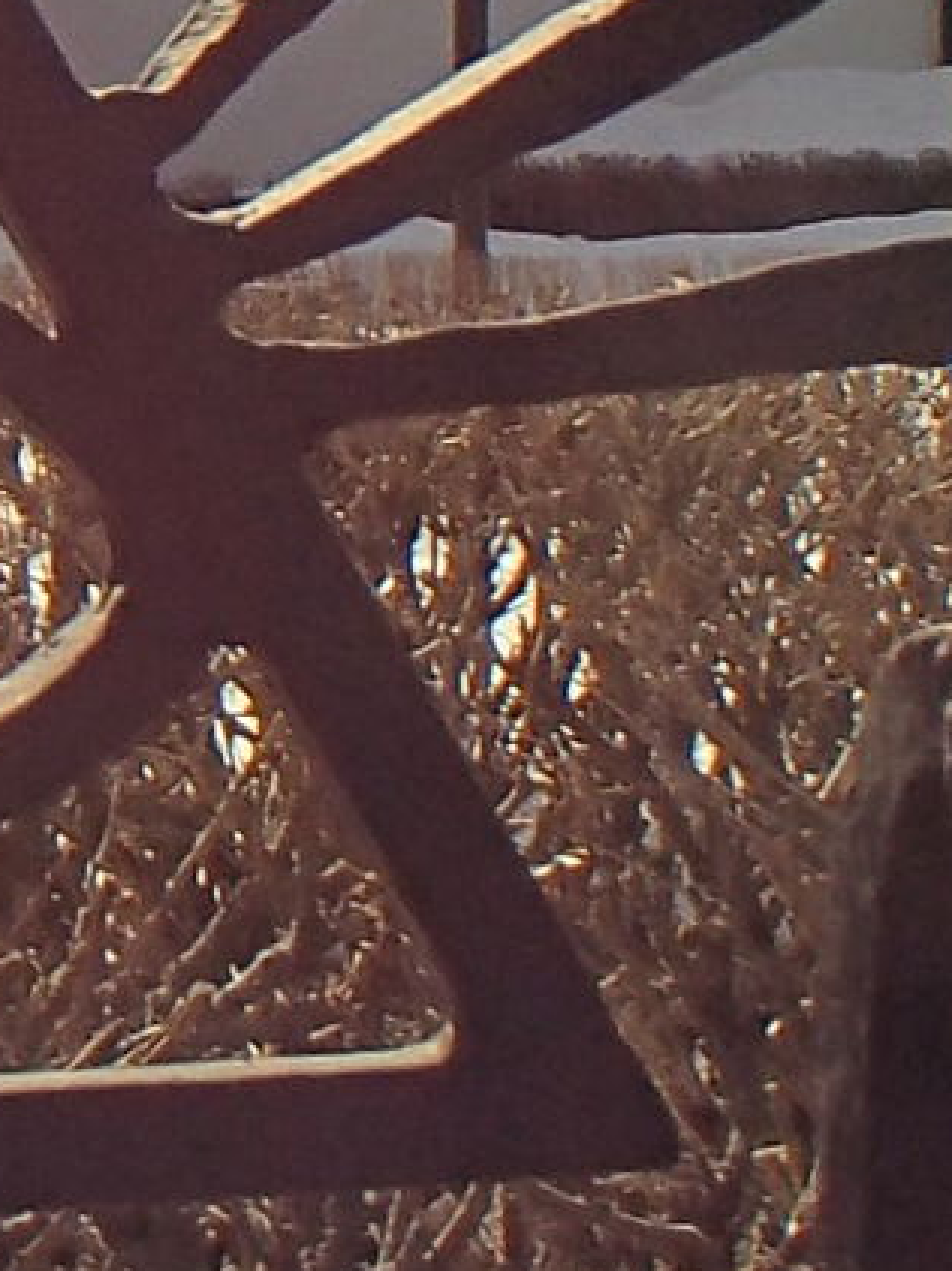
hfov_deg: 8.7
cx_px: -93
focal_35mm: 170
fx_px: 6240
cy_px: -111
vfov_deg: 11.5
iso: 100
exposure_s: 1/250
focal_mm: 5
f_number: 11
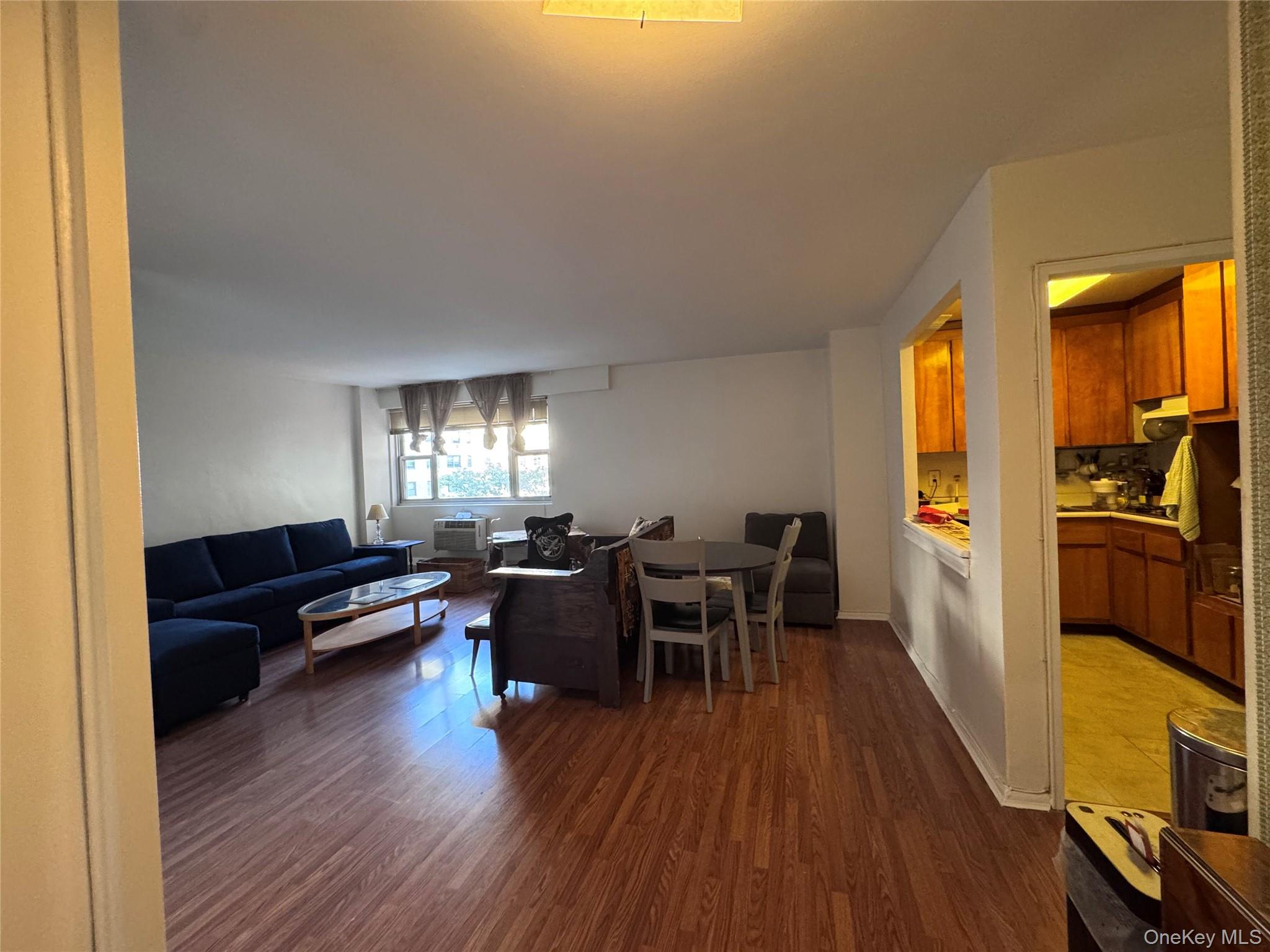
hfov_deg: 102.1
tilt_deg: -0.5
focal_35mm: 14
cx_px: 635
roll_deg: +2.5
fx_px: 514
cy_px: 476
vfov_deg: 85.7
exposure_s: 1/60
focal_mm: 2.22
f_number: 2.2
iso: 500
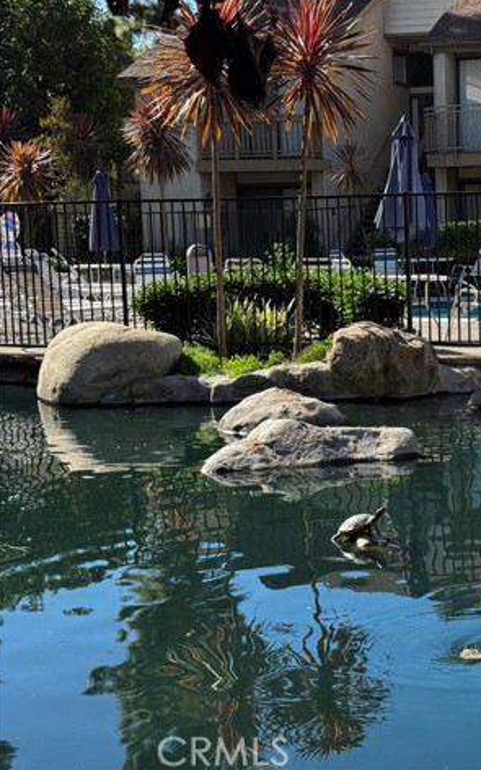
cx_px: 515
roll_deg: +1.2
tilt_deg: -6.4
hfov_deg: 18.2
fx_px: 1447
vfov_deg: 29.8
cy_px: 383
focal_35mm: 69
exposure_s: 1/1458
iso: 64
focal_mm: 6.76
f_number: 1.78
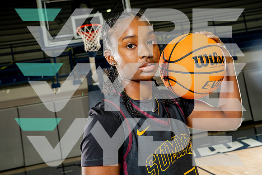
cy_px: 88
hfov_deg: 49.5
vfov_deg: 34.2
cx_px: 131
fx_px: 284
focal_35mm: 39
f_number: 8
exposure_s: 1/250
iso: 640
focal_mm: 39
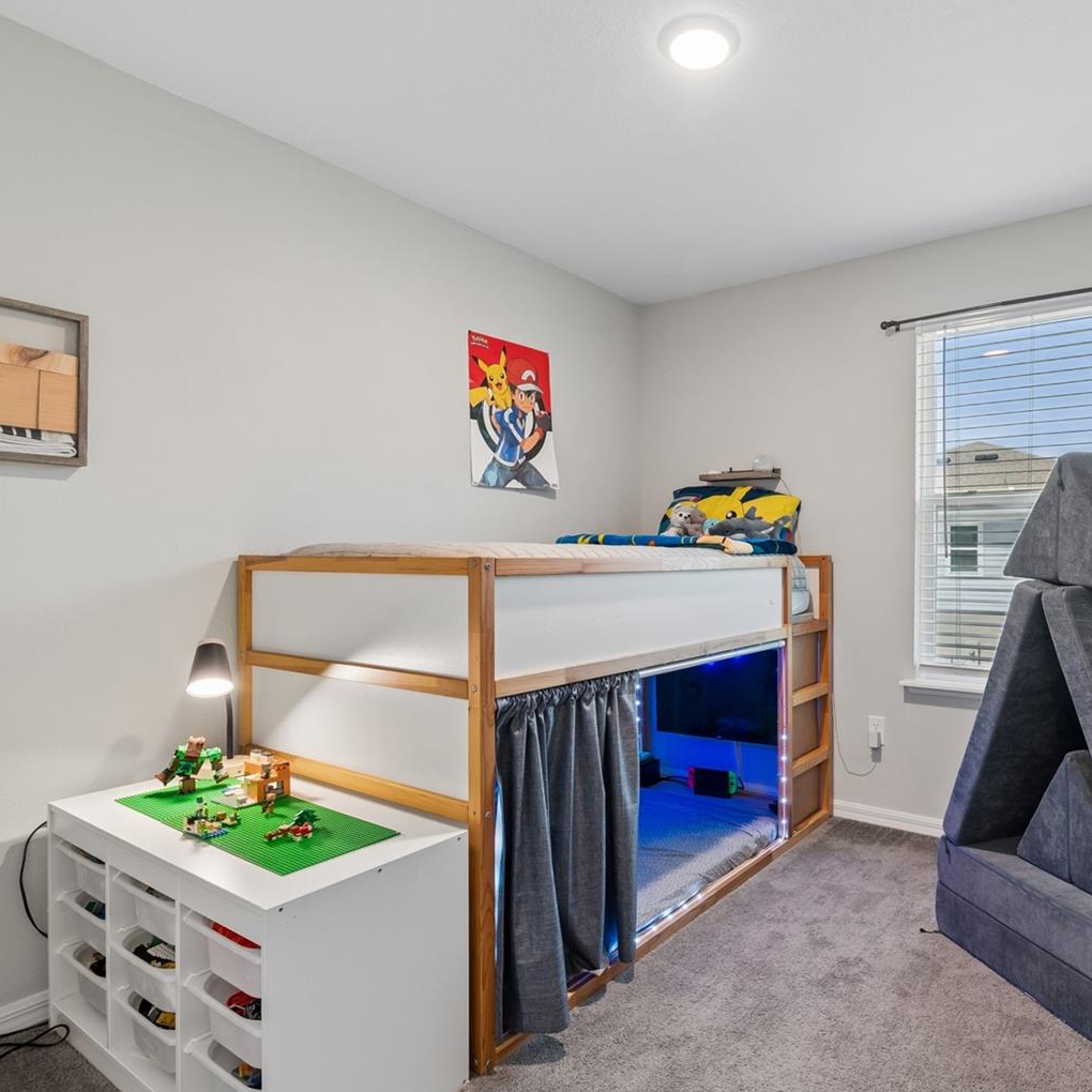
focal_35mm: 20
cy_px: 561
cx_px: 681
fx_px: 714
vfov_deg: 74.8
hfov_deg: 73.6
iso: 100
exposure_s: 1/4
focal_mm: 10
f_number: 7.1
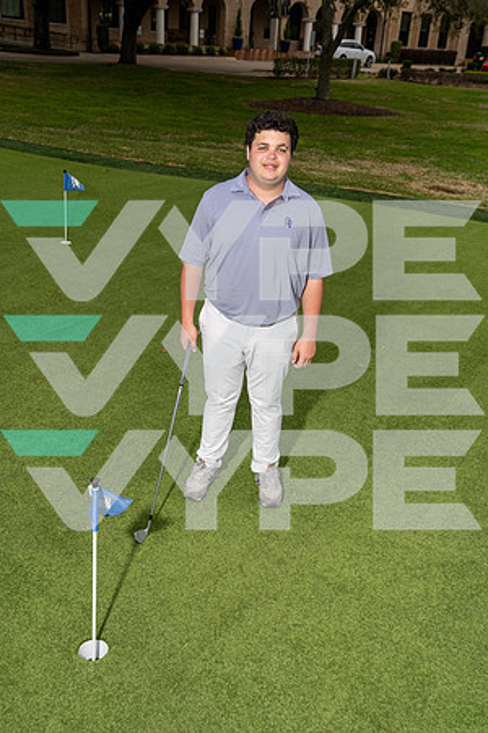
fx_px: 773
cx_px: 244
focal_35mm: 38
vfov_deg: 50.7
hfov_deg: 35.1
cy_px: 366
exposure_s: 1/250
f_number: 7.1
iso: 200
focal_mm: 38
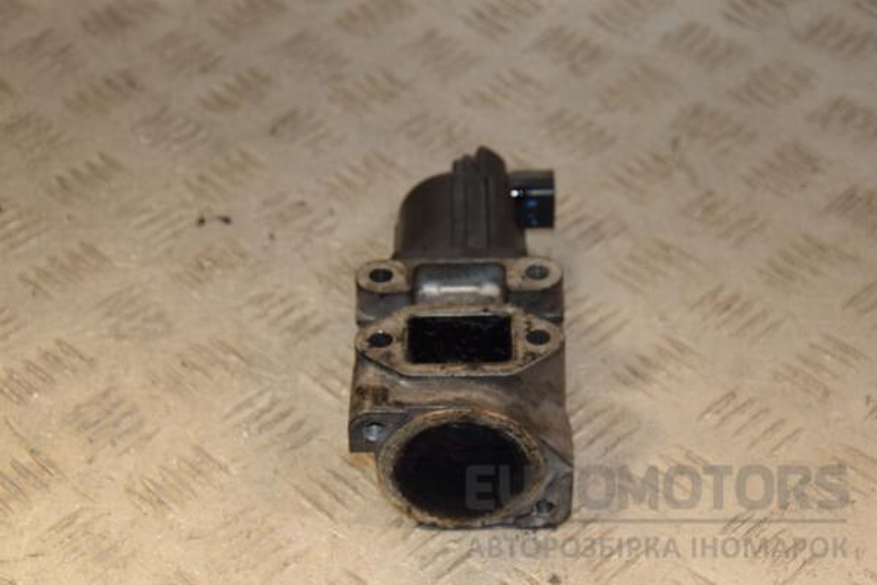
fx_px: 1900
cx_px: 438
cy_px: 292
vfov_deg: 17.5
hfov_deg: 26.0
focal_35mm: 78
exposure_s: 1/200
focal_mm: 52
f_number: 6.3
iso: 800
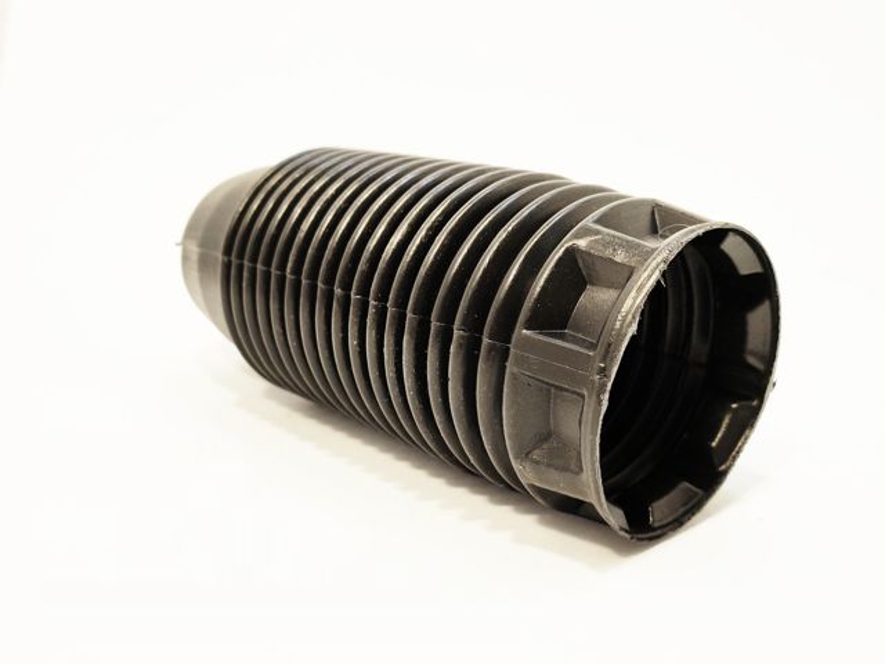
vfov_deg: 39.7
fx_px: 920
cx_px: 442
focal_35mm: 36
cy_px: 332
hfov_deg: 51.4
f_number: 1.75
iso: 138
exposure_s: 1/100
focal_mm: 4.75
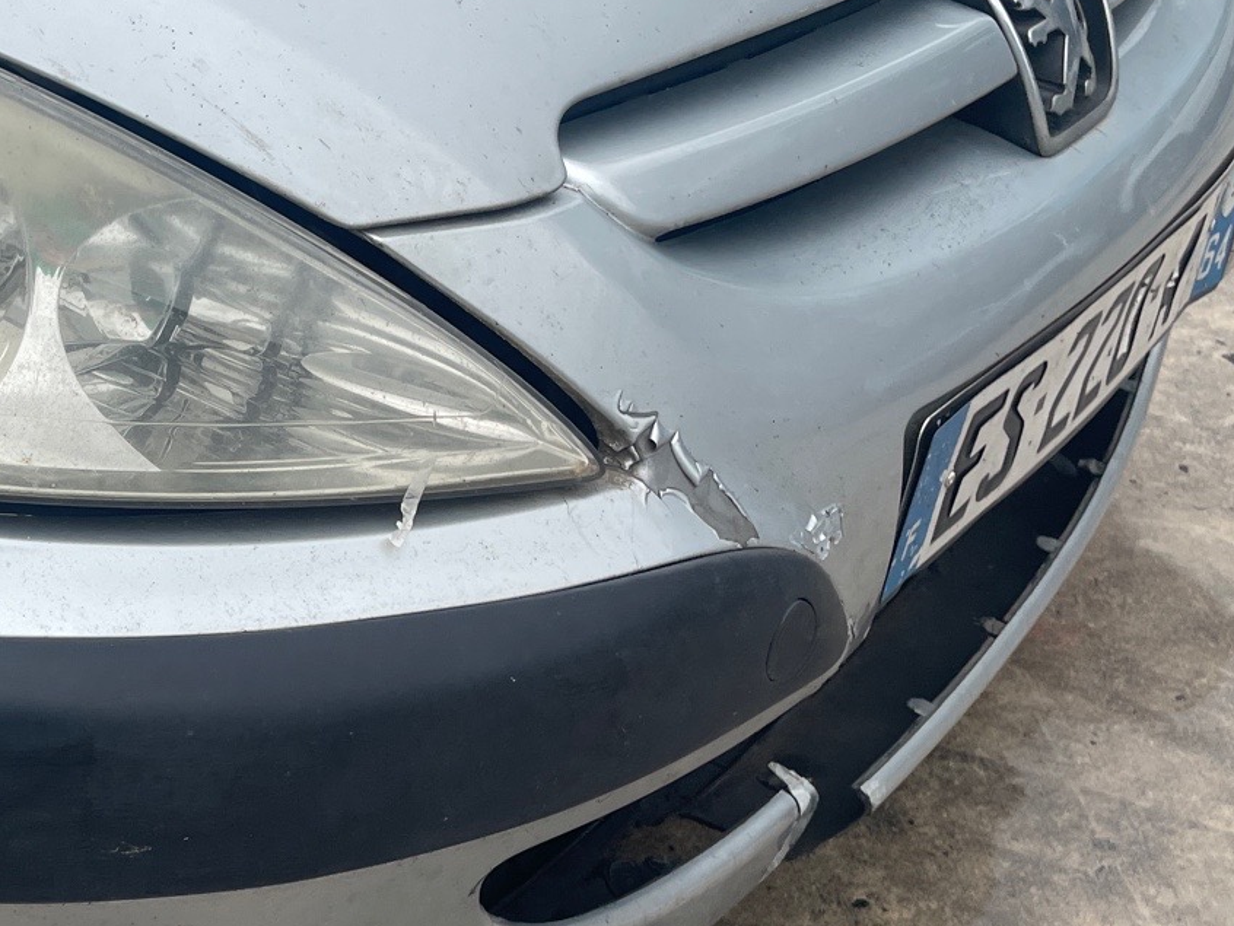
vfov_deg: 24.8
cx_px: -1
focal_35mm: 59
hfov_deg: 30.4
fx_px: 2104
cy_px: 445
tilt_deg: -30.9
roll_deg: +2.0
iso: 32
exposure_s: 1/1855
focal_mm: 4.2
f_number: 1.6
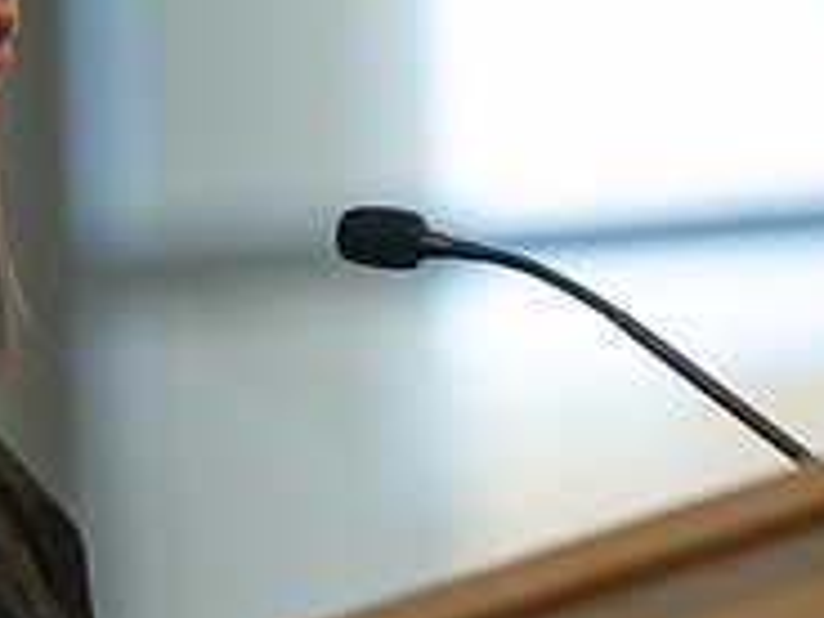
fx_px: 13711
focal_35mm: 576
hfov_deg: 3.4
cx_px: 246
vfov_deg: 2.6
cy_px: 69
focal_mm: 190
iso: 400
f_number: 2.8
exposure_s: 1/1250
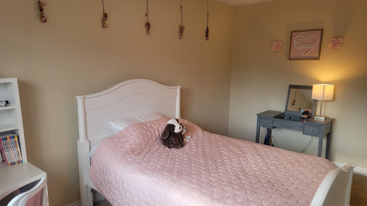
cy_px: 107
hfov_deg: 69.9
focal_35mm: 27
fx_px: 263
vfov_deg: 42.9
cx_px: 181
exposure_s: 1/120
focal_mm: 6.7
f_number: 1.8
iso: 64
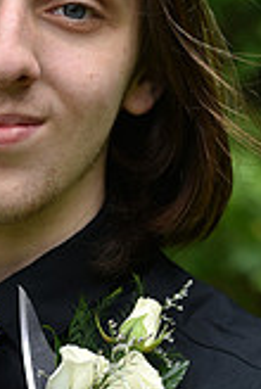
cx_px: -30
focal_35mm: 300
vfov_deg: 6.9
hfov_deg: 4.6
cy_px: 114
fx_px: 3249
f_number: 5.6
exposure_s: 1/320
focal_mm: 85
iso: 200
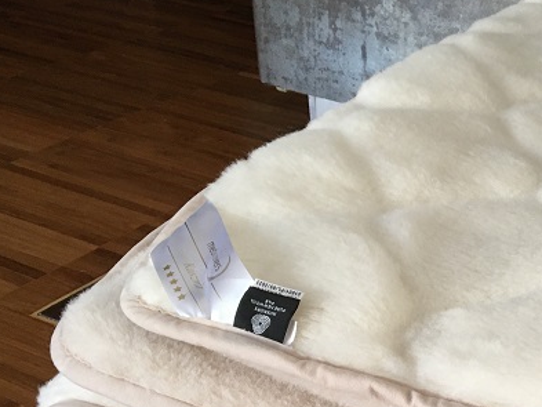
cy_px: 395
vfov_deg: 23.9
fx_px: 924
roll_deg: -4.2
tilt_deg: -36.9
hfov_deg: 31.1
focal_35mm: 59
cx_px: 491
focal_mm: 4.15
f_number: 2.2
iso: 125
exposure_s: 1/33
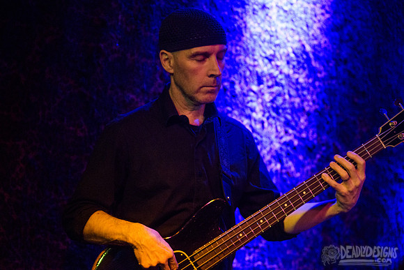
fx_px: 965
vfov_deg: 15.9
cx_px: 202
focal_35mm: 86
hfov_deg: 23.6
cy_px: 135
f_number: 3.2
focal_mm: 86
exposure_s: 1/60
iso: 6400
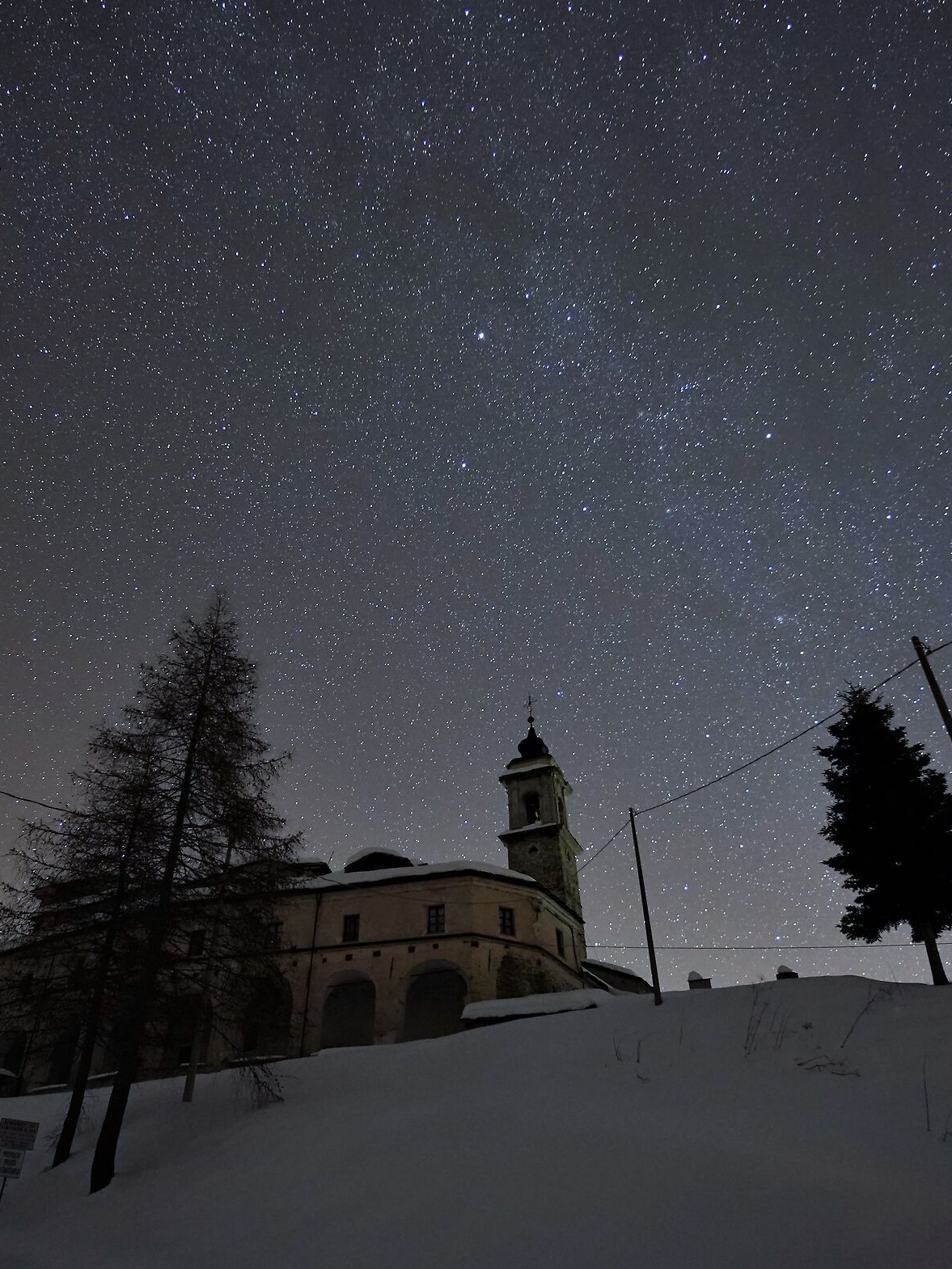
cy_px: 635
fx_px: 917
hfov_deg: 54.8
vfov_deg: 69.4
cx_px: 431
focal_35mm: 25
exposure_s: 20
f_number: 2.8
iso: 3200
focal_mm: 17
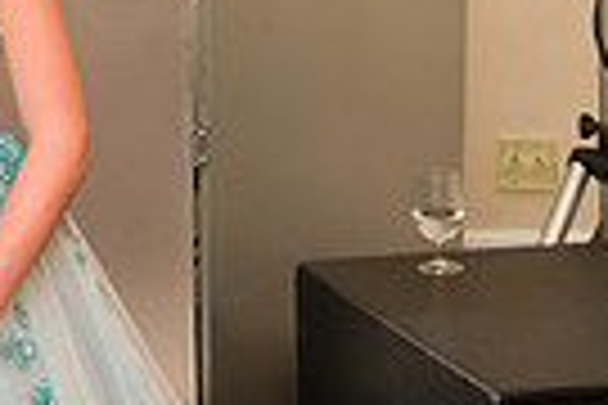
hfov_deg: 12.5
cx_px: -324
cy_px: -130
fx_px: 2618
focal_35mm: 155
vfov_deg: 8.7
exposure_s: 1/125
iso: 1600
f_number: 3.2
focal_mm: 36
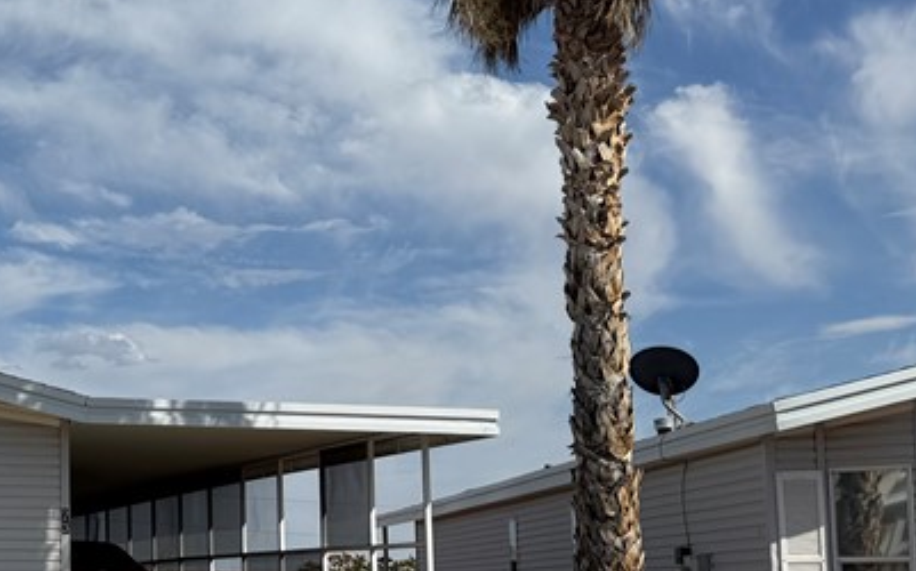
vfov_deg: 19.8
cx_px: -87
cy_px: 450
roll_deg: +0.0
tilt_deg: +5.4
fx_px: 1622
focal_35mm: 65
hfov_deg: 28.7
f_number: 1.78
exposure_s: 1/10309
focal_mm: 6.76
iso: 80
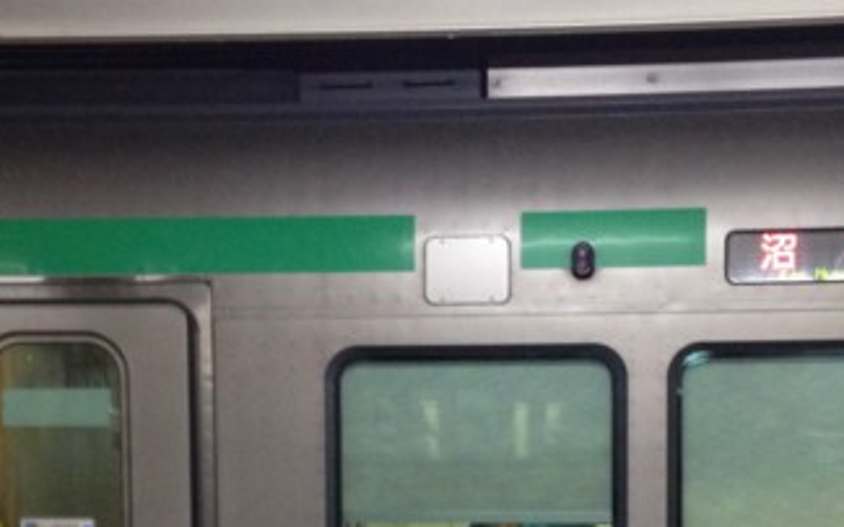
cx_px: 501
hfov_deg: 24.1
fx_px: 1978
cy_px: 548
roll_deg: +1.4
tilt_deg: -4.6
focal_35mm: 86
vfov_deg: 14.9
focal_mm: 4.12
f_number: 2.4
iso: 250
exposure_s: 1/20
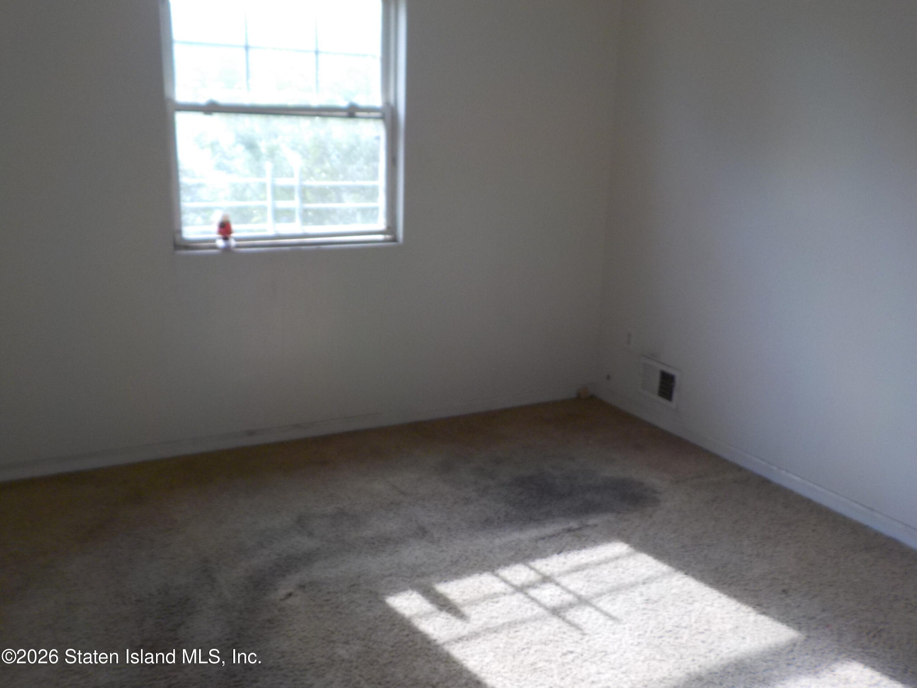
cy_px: 344
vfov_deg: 46.8
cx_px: 458
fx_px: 795
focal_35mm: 30
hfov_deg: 60.0
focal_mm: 4.1
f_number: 3.3
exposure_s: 1/80
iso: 125
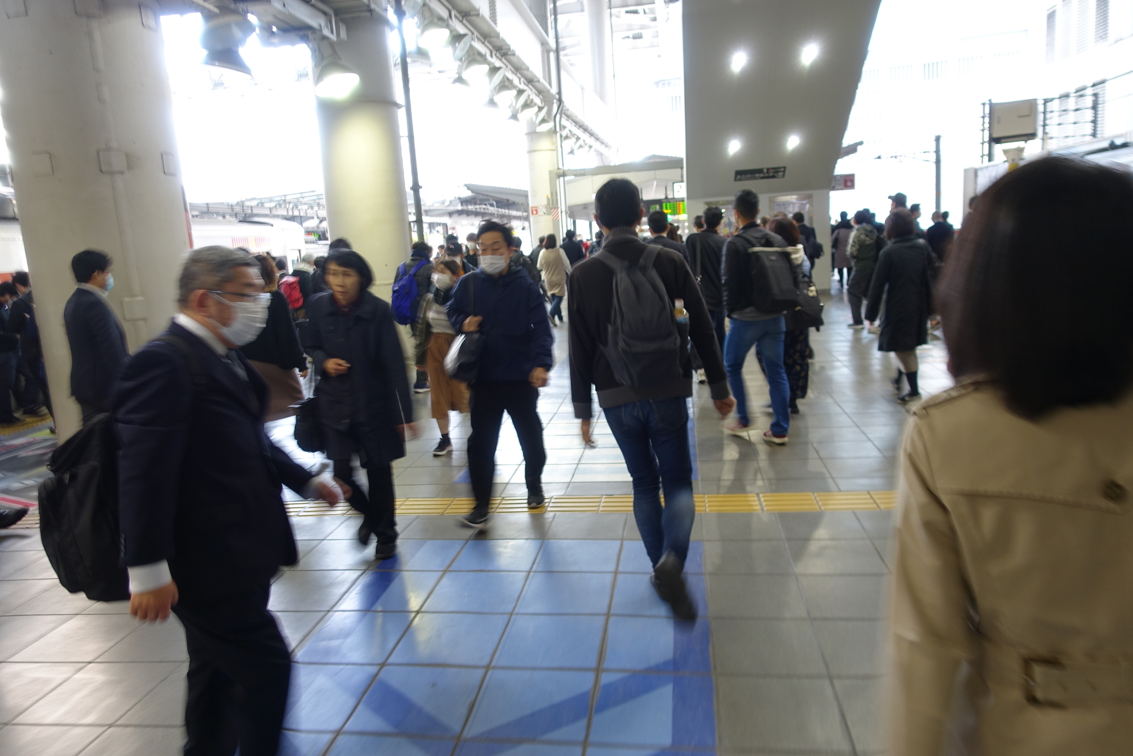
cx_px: 566
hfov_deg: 73.7
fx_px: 755
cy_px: 378
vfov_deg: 53.1
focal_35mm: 24
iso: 125
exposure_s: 1/30
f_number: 2.2
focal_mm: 8.8
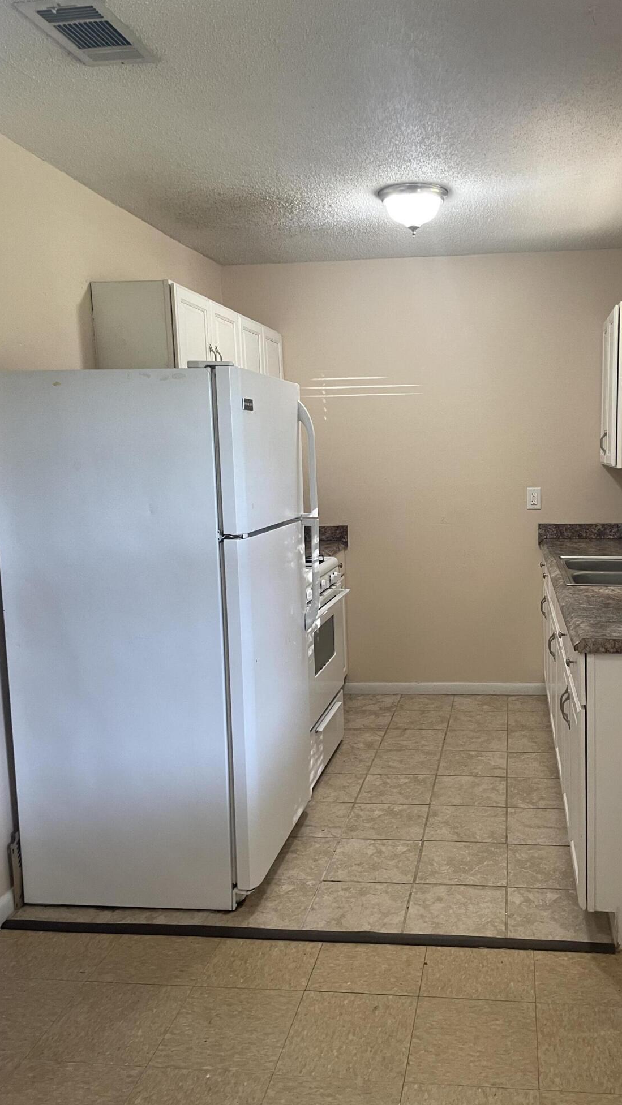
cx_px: 422
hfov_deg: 39.6
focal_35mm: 29
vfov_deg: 66.1
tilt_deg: -7.9
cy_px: 554
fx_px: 850
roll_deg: +2.1
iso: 80
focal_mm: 4.2
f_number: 1.6
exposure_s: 1/60
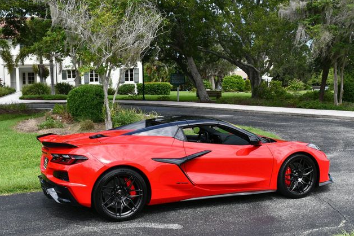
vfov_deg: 27.5
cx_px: 179
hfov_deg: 40.4
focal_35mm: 49
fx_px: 482
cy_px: 116
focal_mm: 24
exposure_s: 1/250
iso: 160
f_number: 8
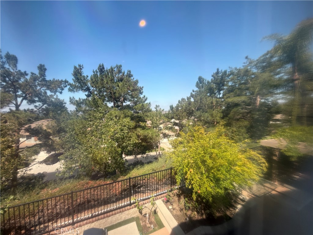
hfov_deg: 102.1
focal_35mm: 14
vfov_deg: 85.7
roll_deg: +0.9
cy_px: 118
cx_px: 156
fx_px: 127
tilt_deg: -4.3
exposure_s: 1/433
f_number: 2.2
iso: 64
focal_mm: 2.22
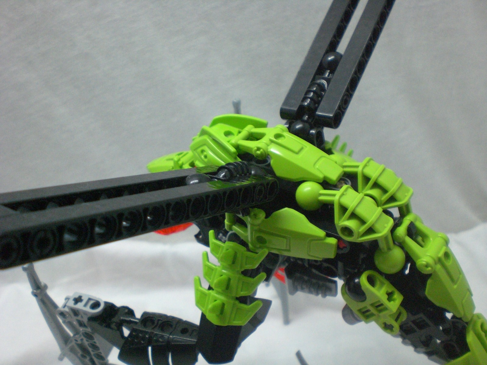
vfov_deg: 37.7
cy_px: 182
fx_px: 535
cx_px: 244
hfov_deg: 49.0
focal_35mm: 38
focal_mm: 6.3
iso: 400
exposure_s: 1/100
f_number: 3.1
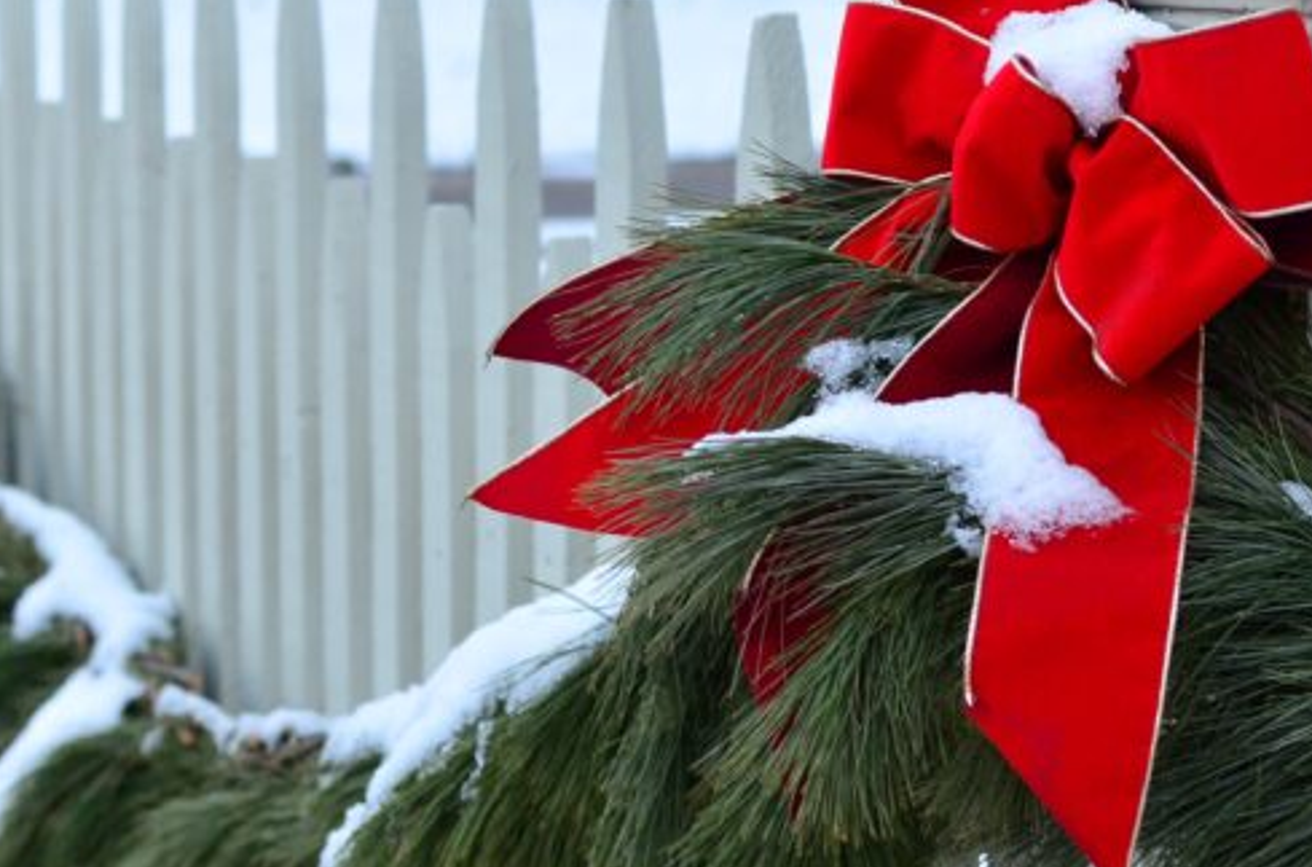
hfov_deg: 18.6
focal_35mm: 110
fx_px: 3999
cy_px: 424
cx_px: 464
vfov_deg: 12.4
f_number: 3.5
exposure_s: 1/80
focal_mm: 35
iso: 320
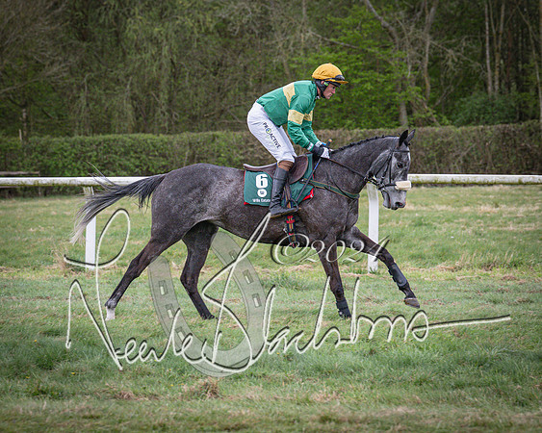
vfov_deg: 8.4
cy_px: 234
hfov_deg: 10.5
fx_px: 2953
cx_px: 184
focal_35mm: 184
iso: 1600
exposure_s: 1/1000
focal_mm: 98
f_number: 4
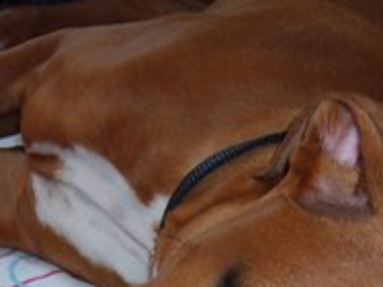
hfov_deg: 23.1
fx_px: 929
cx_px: 274
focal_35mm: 84
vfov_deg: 16.9
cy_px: 330
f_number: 2.8
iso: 100
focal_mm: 5.8
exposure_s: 1/45
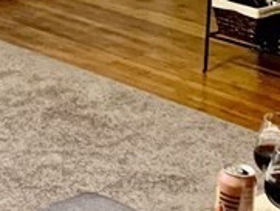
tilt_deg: -9.9
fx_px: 1190
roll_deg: -1.1
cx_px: -25
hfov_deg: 13.2
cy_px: -68
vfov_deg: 9.9
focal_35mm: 147
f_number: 1.8
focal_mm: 4.25
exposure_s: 1/38
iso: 400
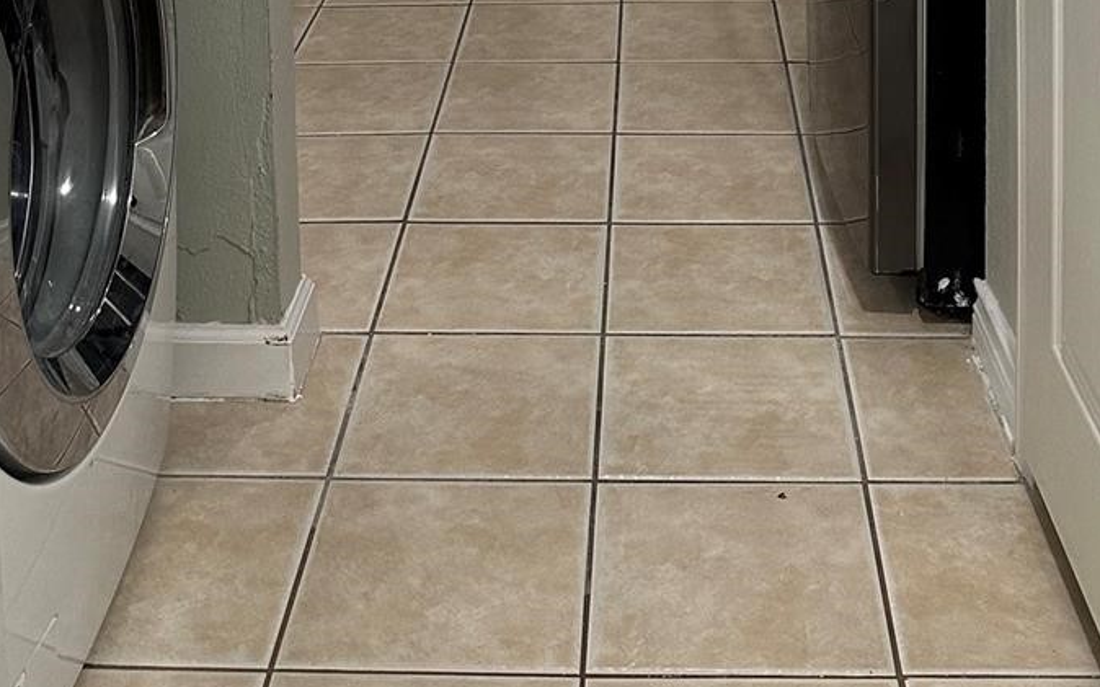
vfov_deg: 18.7
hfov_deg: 35.1
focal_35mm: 58
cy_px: -450
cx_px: 570
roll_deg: +1.1
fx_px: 1738
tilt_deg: -5.5
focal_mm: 6.86
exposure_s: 1/60
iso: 200
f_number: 1.78
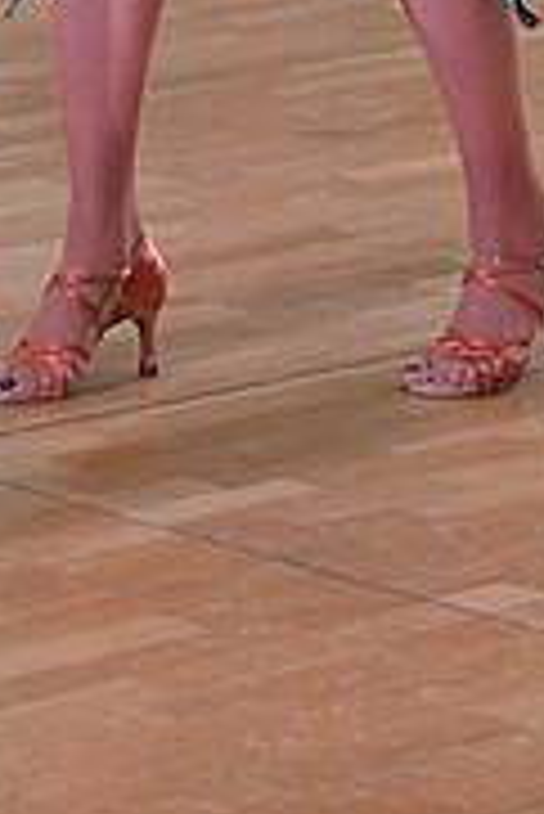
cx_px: -70
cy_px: -472
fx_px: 7103
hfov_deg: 4.4
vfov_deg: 6.5
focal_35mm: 314
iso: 2000
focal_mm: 98
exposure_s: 1/320
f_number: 5
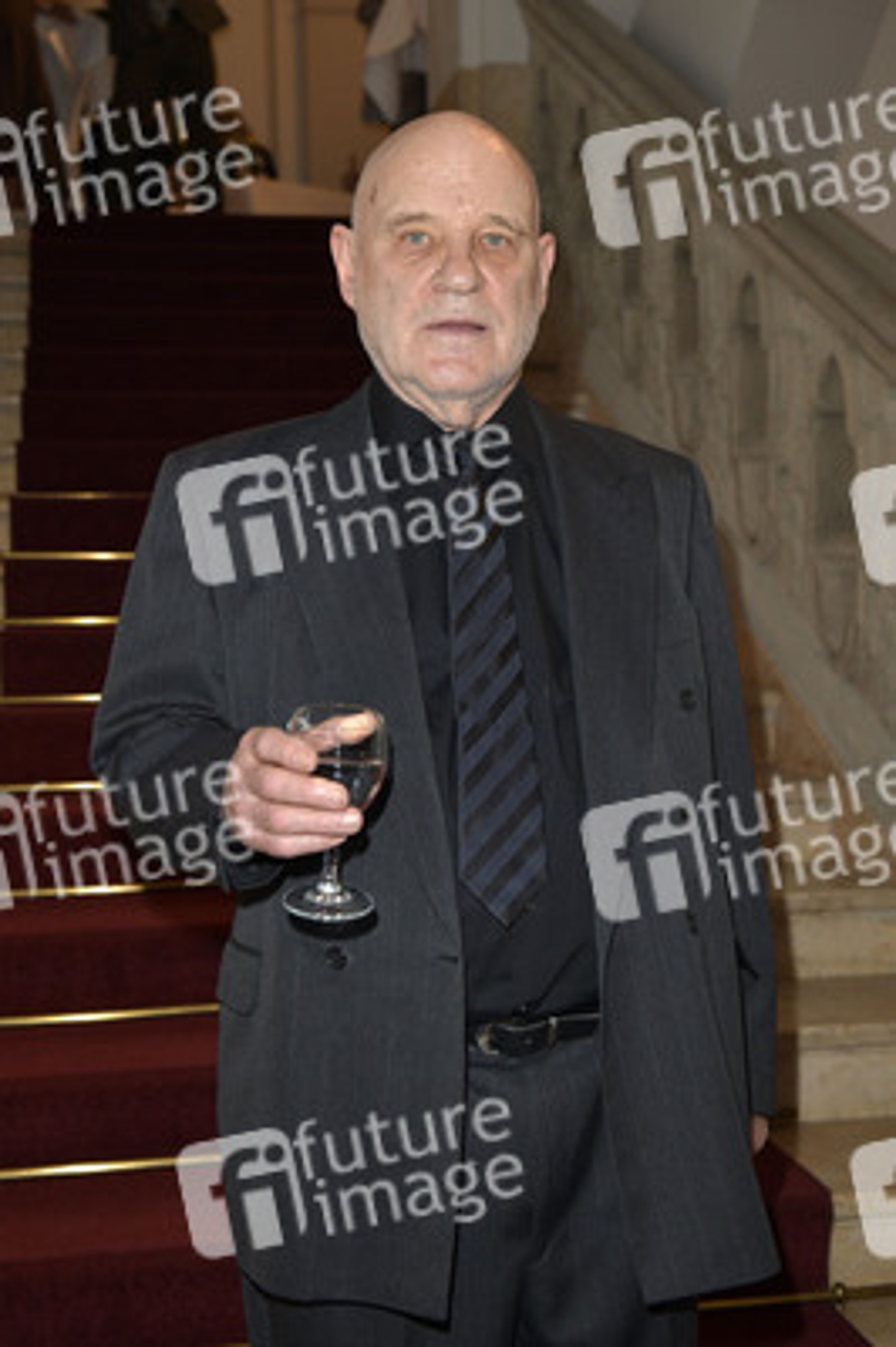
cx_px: 448
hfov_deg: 28.0
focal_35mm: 48
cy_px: 674
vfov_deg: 41.1
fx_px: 1795
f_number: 5.6
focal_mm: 48
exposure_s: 1/200
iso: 1250
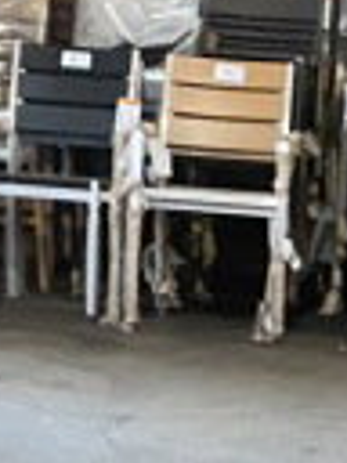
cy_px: 895
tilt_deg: -20.9
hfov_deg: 8.9
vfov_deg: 11.0
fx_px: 2205
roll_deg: -4.0
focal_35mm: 165
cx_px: 351
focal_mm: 4.25
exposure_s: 1/48
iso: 500
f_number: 1.8
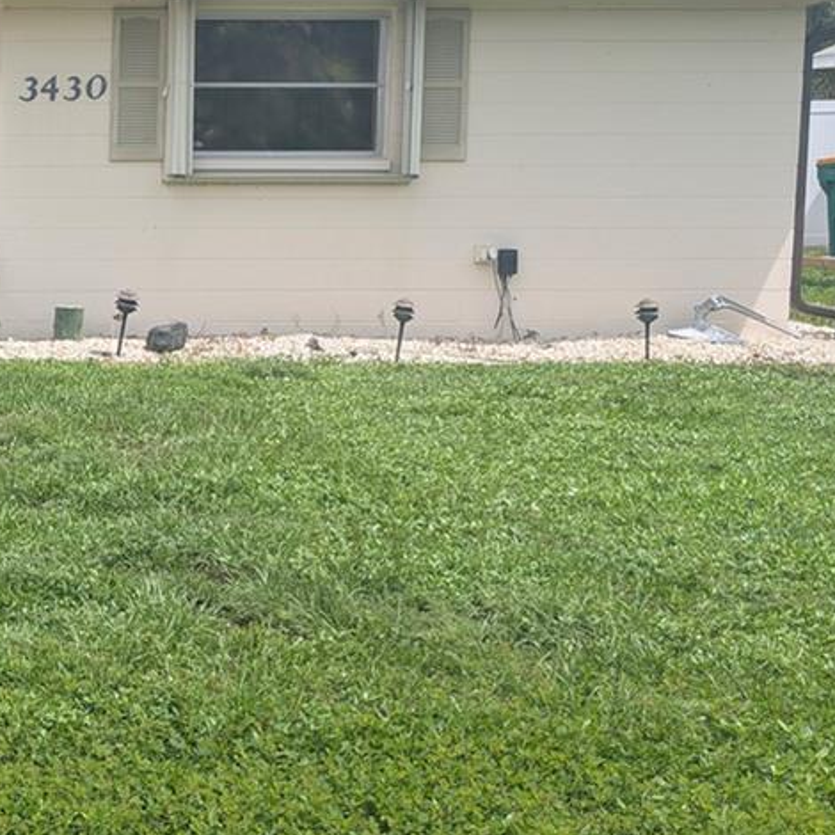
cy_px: 400
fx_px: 1965
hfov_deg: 21.2
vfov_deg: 24.0
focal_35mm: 72
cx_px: -318
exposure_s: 1/1309
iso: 34
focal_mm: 6.9
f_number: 1.68
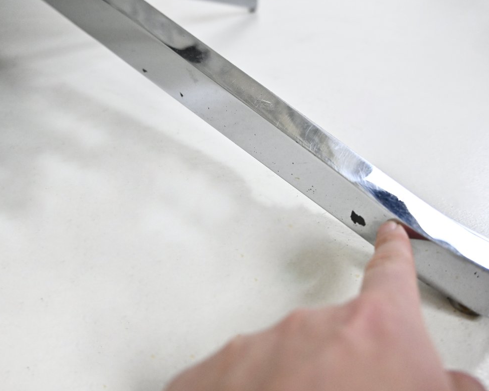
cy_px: 194
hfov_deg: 56.8
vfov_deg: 47.1
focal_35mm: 31
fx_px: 449
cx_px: 289
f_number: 3.5
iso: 1000
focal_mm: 18
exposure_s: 1/125
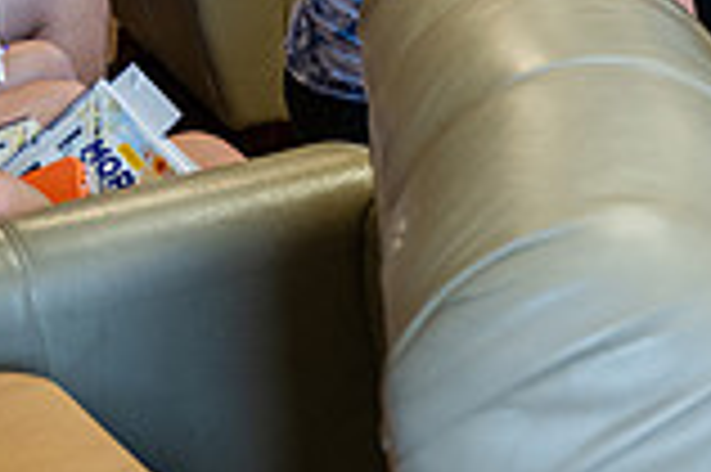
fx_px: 2466
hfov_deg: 14.8
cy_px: -160
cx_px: 1170
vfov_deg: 10.7
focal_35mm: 125
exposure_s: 1/160
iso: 800
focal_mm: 34
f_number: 3.2
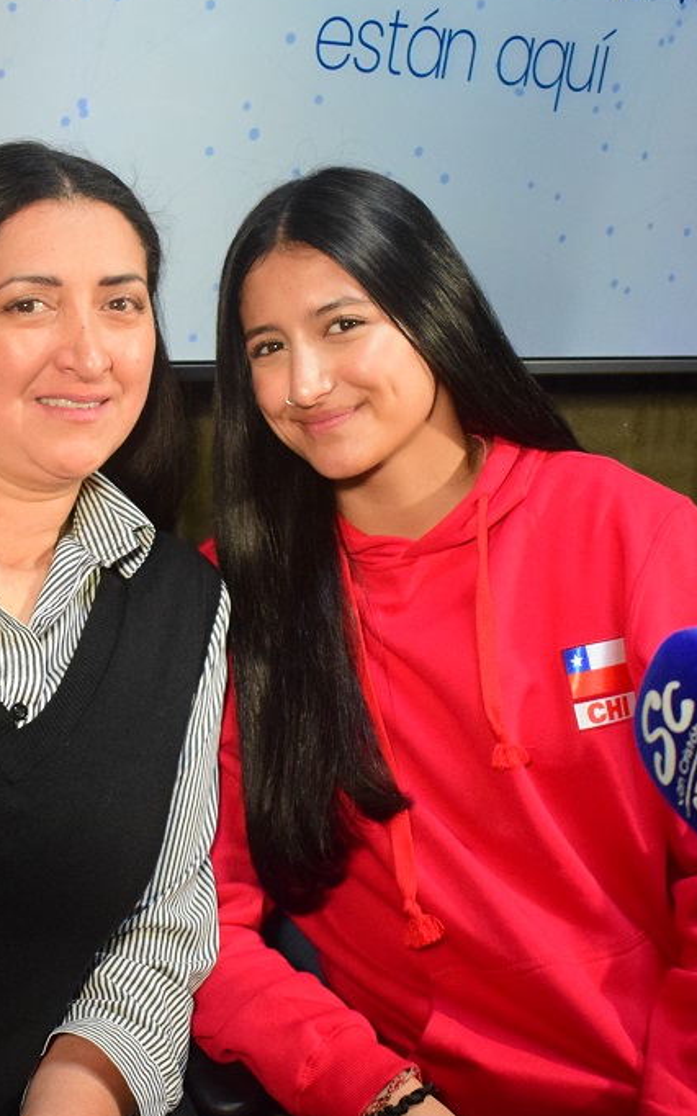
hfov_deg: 20.9
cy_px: 604
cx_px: 239
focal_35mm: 62
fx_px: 1882
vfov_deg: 33.0
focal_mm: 23
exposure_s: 1/100
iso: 3200
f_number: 3.8
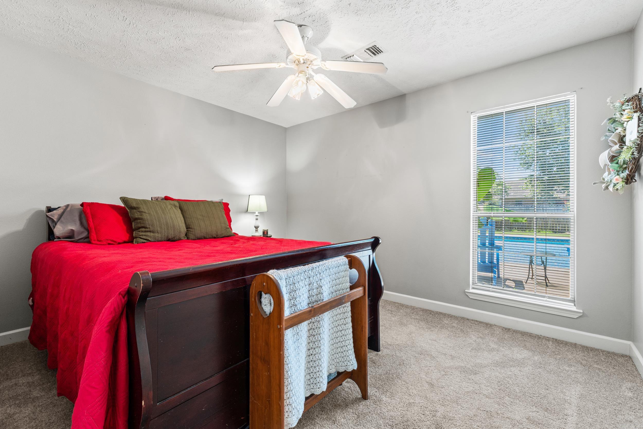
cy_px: 214
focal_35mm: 15
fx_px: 268
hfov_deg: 100.4
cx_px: 322
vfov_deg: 77.3
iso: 250
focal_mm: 10
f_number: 8
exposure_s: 1/3
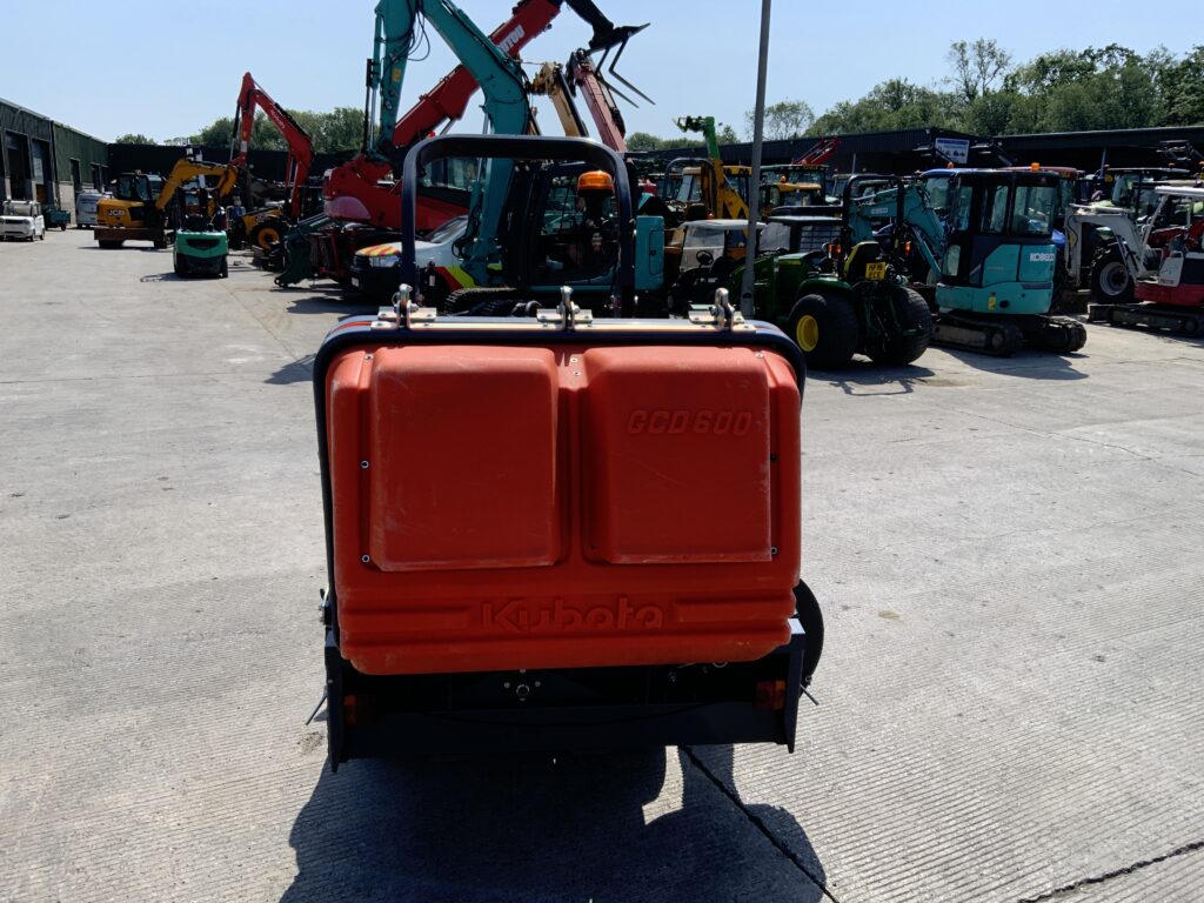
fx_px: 1009
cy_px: 452
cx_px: 602
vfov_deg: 48.2
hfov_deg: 61.7
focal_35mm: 29
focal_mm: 3
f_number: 1.8
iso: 20
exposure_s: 1/2320
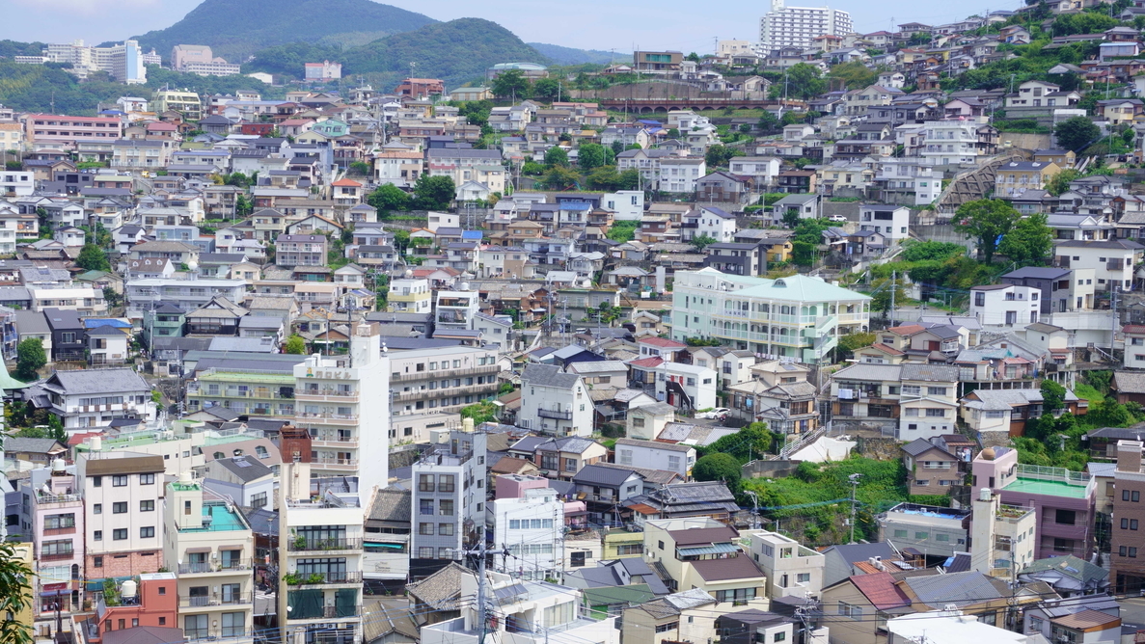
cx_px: 571
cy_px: 338
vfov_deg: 22.2
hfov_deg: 38.5
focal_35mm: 54
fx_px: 1640
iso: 160
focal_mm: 34
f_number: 11
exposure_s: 1/200
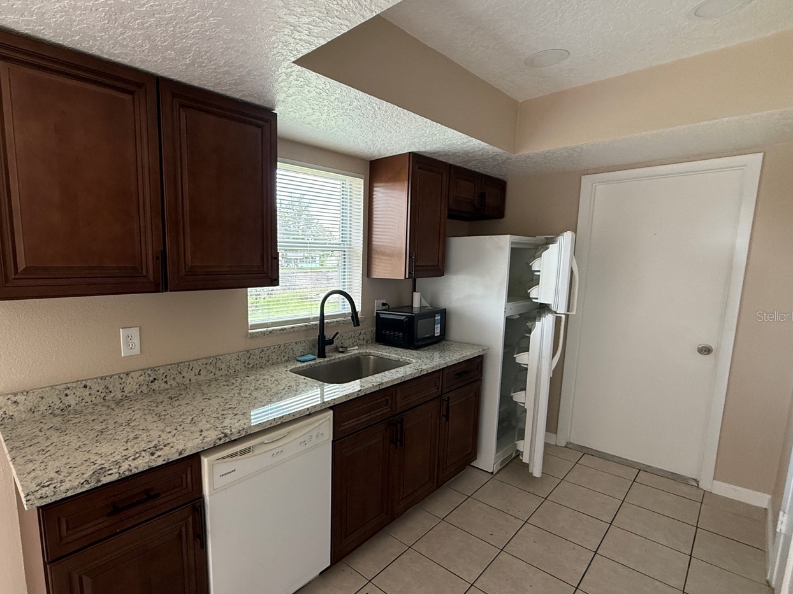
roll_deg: +0.2
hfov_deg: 86.3
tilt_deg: -6.8
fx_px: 412
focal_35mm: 18
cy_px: 316
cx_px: 307
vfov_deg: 71.5
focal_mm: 2.22
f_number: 2.2
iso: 250
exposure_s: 1/99
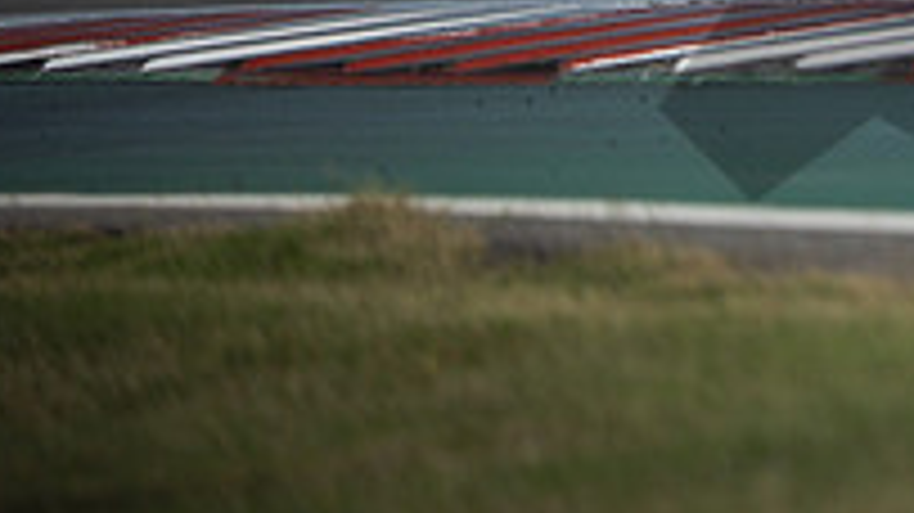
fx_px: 21731
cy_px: -232
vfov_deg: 1.4
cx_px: 1094
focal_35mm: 897
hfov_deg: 2.4
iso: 200
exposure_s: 1/4000
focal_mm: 200
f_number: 2
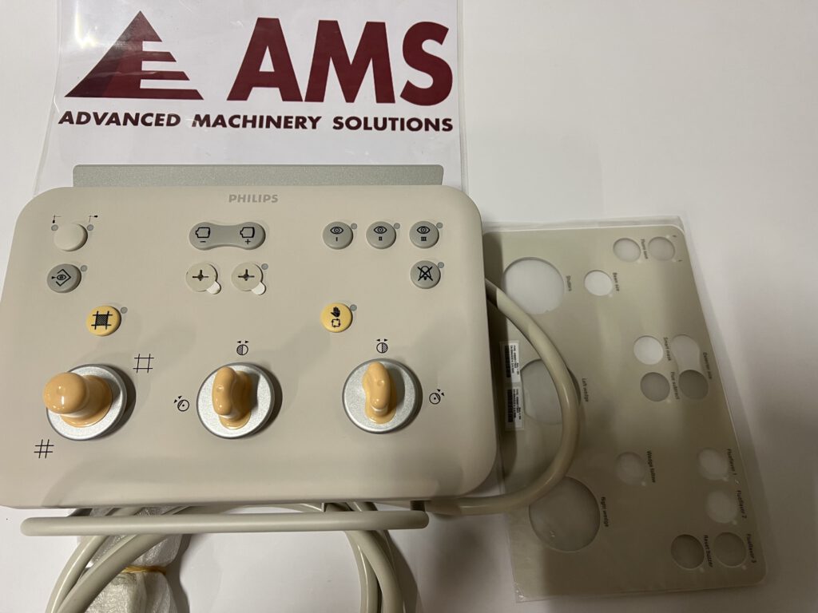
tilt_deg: -68.2
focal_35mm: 26
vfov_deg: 53.1
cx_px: 409
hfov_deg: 67.3
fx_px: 614
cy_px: 306
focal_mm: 5.7
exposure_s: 1/50
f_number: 1.5
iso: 100
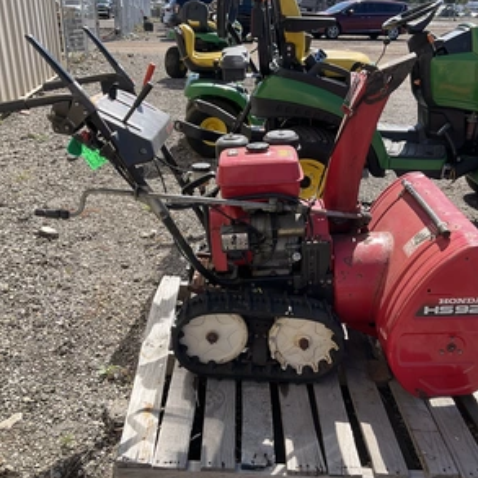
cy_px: 241
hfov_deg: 47.2
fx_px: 547
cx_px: 258
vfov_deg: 47.2
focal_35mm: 35
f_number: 1.8
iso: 25
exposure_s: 1/962
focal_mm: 3
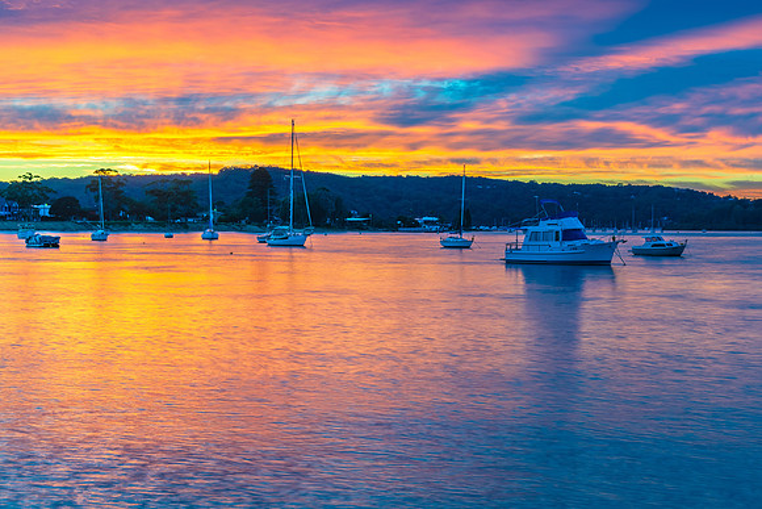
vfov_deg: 23.2
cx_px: 429
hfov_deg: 34.1
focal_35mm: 59
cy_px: 264
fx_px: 1241
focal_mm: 52
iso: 80
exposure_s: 1
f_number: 9
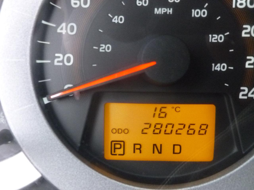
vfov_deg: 49.7
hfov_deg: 63.4
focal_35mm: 28
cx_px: 127
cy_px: 95
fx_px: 205
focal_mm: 5
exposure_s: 1/60
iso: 800
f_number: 3.3
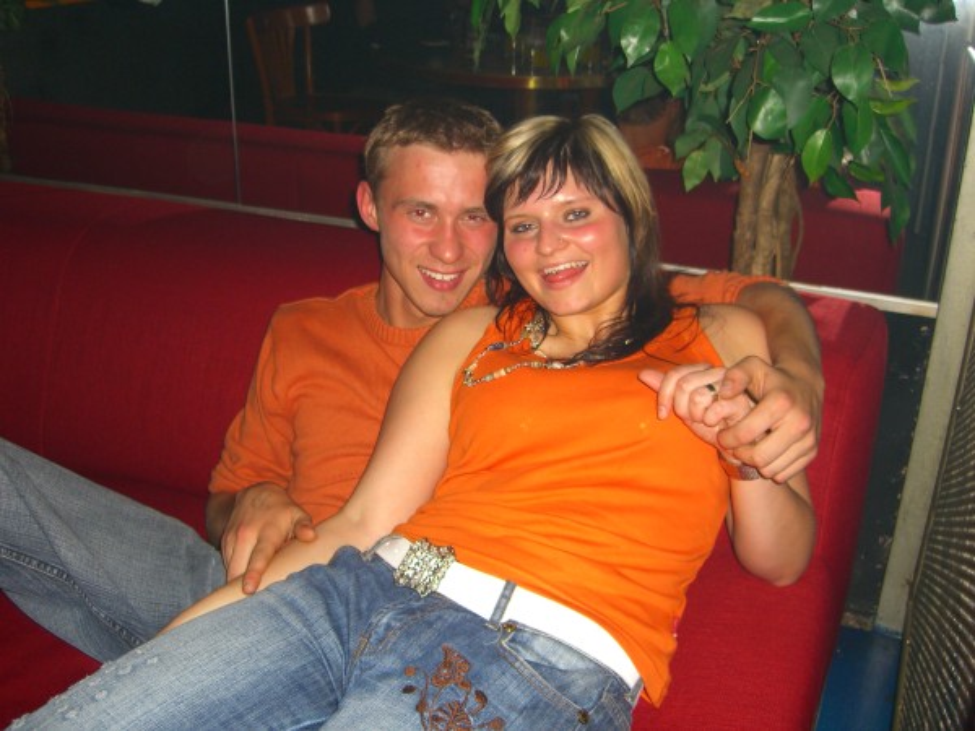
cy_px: 366
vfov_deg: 37.7
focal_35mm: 38
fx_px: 1070
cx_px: 488
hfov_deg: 49.0
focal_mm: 7.9
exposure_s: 1/60
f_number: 2.8
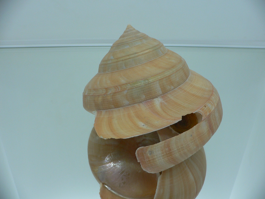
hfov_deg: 52.6
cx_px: 132
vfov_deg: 40.7
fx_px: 268
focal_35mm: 35
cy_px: 100
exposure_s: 1/60
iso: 80
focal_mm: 4.6
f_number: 2.8
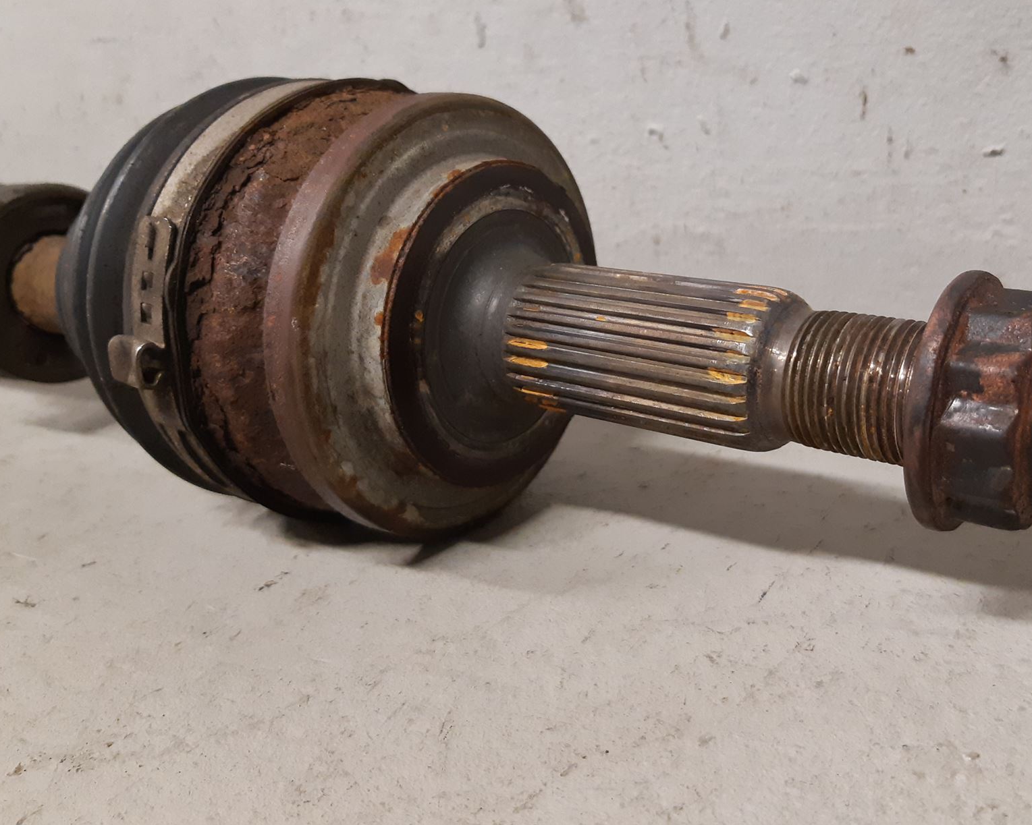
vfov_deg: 43.3
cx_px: 599
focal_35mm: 34
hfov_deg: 52.6
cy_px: 383
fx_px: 1038
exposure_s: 1/50
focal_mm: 3.93
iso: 250
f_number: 1.7
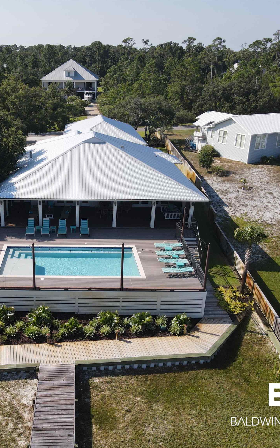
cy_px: 224
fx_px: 415
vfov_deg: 56.7
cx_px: 67
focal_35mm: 34
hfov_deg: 36.3
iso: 100
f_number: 2.8
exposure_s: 1/640
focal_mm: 4.5
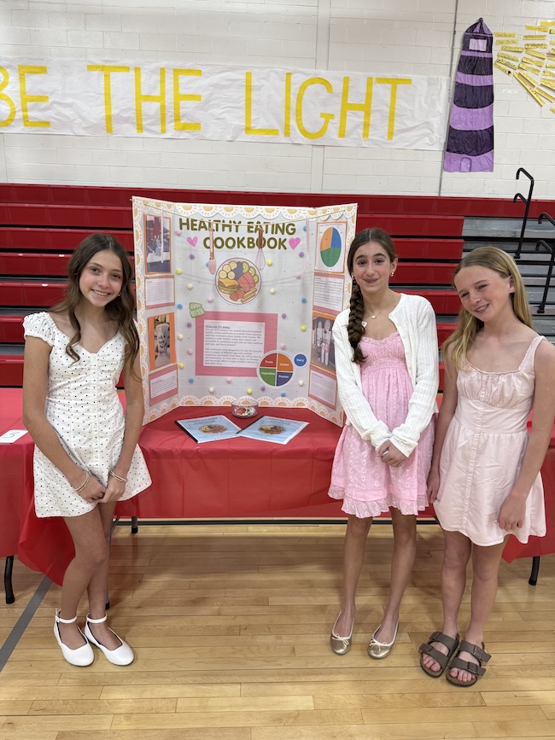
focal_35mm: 24
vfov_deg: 71.6
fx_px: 513
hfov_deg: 56.8
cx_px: 278
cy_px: 370
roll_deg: -0.9
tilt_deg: -13.6
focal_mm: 6.76
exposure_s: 1/121
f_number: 1.78
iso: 200
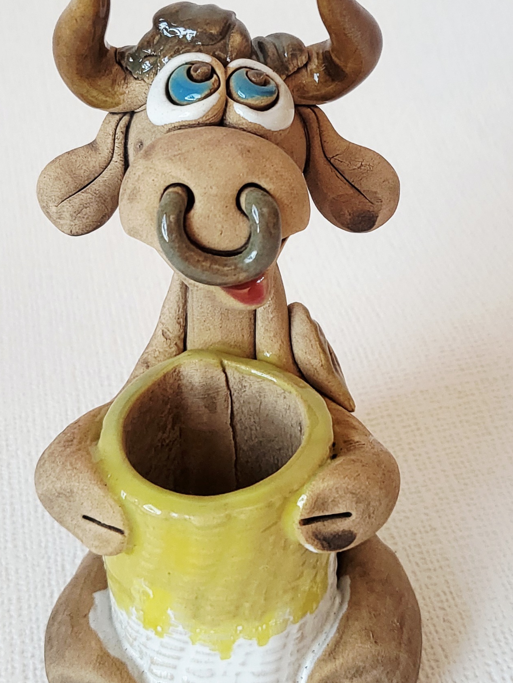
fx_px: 1087
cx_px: 246
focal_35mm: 55
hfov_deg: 26.6
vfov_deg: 34.9
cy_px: 316
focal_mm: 4.25
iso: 160
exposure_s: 1/101
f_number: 1.8
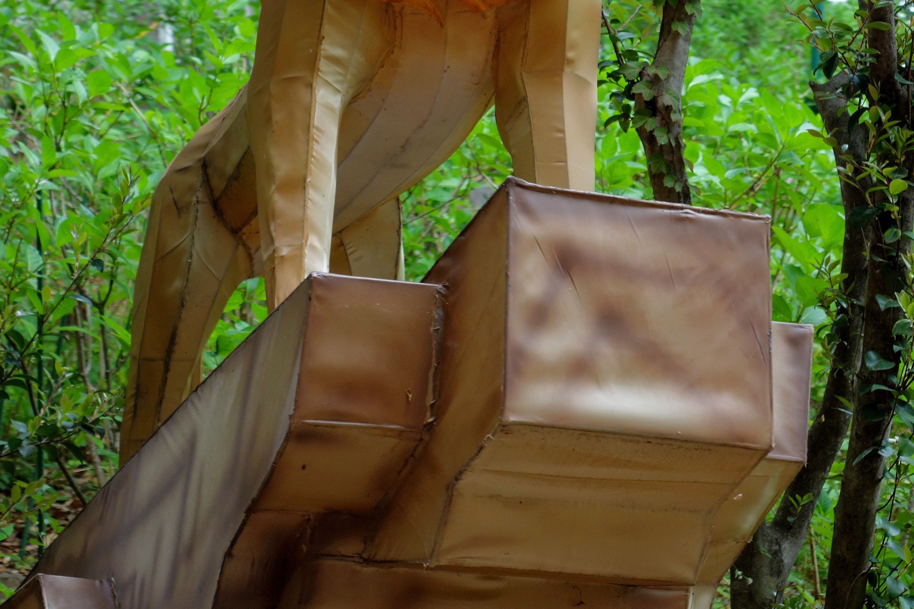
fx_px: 2336
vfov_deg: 14.8
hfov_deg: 22.1
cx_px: 458
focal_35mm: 92
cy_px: 102
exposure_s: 1/250
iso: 320
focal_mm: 22.74
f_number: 3.5
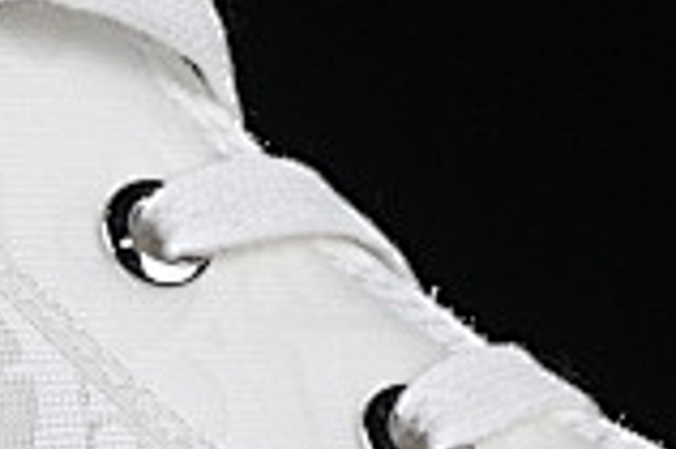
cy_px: 513
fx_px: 9604
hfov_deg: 4.0
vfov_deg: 2.7
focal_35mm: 512
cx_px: 385
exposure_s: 1/80
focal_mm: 50
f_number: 9
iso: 160
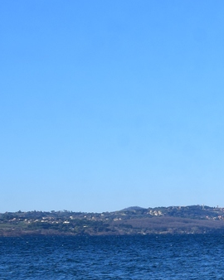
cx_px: 489
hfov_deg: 10.0
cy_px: 196
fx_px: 1161
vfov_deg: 13.7
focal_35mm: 140
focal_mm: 28
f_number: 11
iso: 320
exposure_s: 1/500
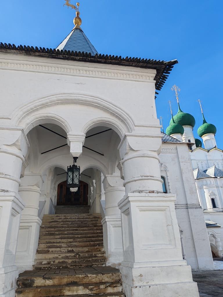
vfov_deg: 65.3
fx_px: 232
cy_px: 148
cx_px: 112
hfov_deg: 51.4
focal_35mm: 27
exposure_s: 1/380
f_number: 1.9
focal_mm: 6.12
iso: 50
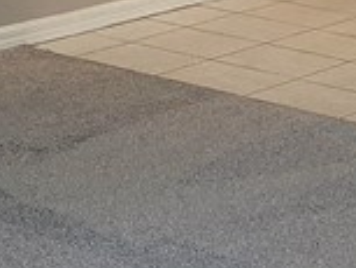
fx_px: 1585
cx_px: 130
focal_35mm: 154
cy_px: -294
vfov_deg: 9.0
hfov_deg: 12.8
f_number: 1.8
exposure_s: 1/120
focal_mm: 5.54
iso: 320
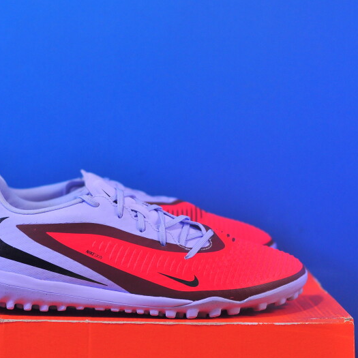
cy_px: 180
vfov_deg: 17.9
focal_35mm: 97
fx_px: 1135
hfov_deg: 17.9
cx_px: 125
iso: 250
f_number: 2.8
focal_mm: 50
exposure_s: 1/320
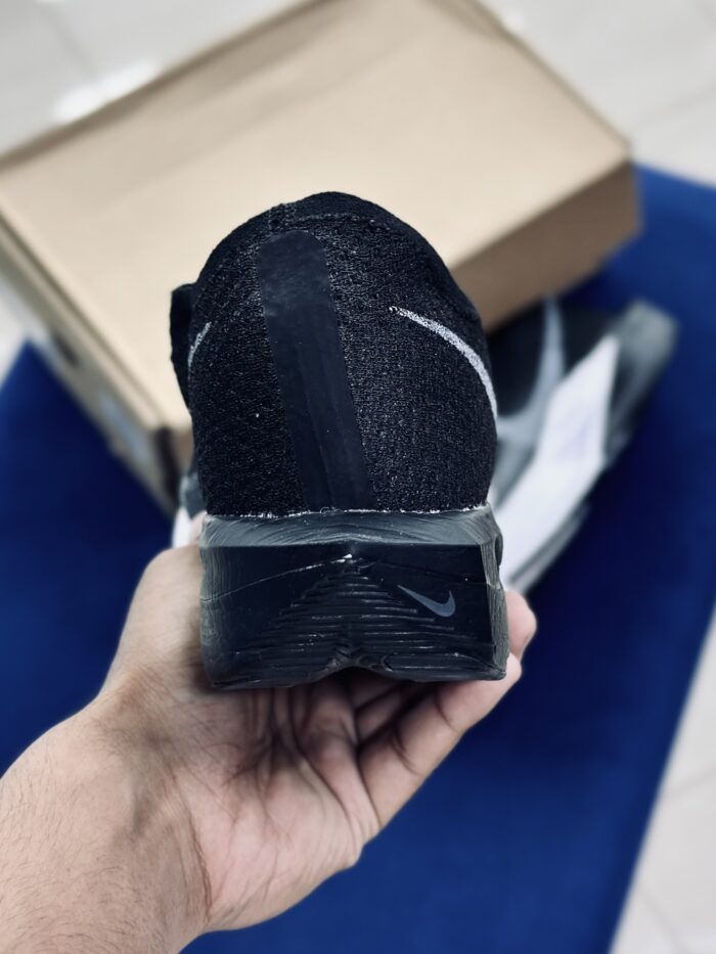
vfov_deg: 39.7
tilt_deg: -60.9
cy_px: 477
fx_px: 1323
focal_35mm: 48
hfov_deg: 30.3
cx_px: 358
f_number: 1.78
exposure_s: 1/100
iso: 125
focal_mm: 6.86
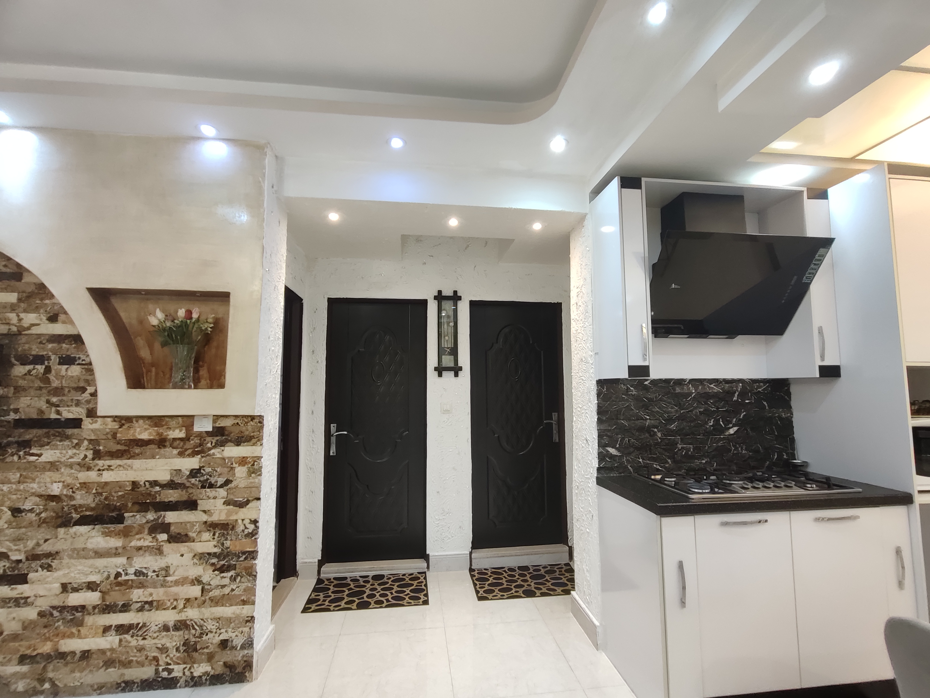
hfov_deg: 106.2
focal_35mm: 13
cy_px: 349
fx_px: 349
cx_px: 465
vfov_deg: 89.9
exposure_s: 1/50
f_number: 2.2
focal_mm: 1.66
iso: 267
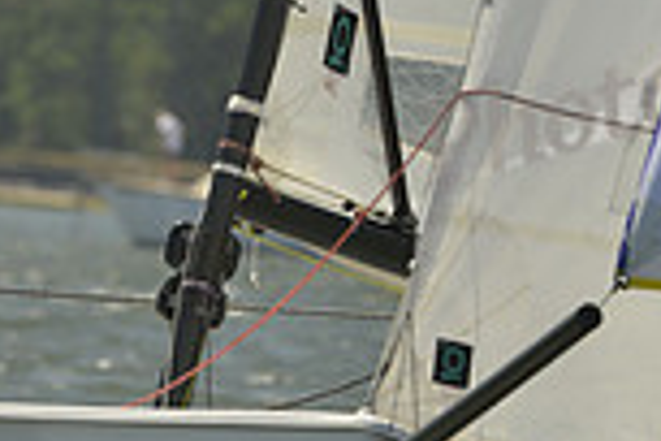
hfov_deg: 1.4
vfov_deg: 0.9
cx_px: 199
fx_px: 27797
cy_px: 361
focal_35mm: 1514
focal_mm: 400
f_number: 9
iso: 280
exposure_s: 1/1250
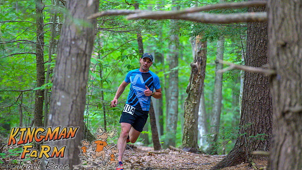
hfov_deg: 10.2
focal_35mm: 211
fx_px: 1690
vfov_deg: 5.8
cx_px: 152
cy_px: 78
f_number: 4
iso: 8000
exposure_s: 1/200
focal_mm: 200
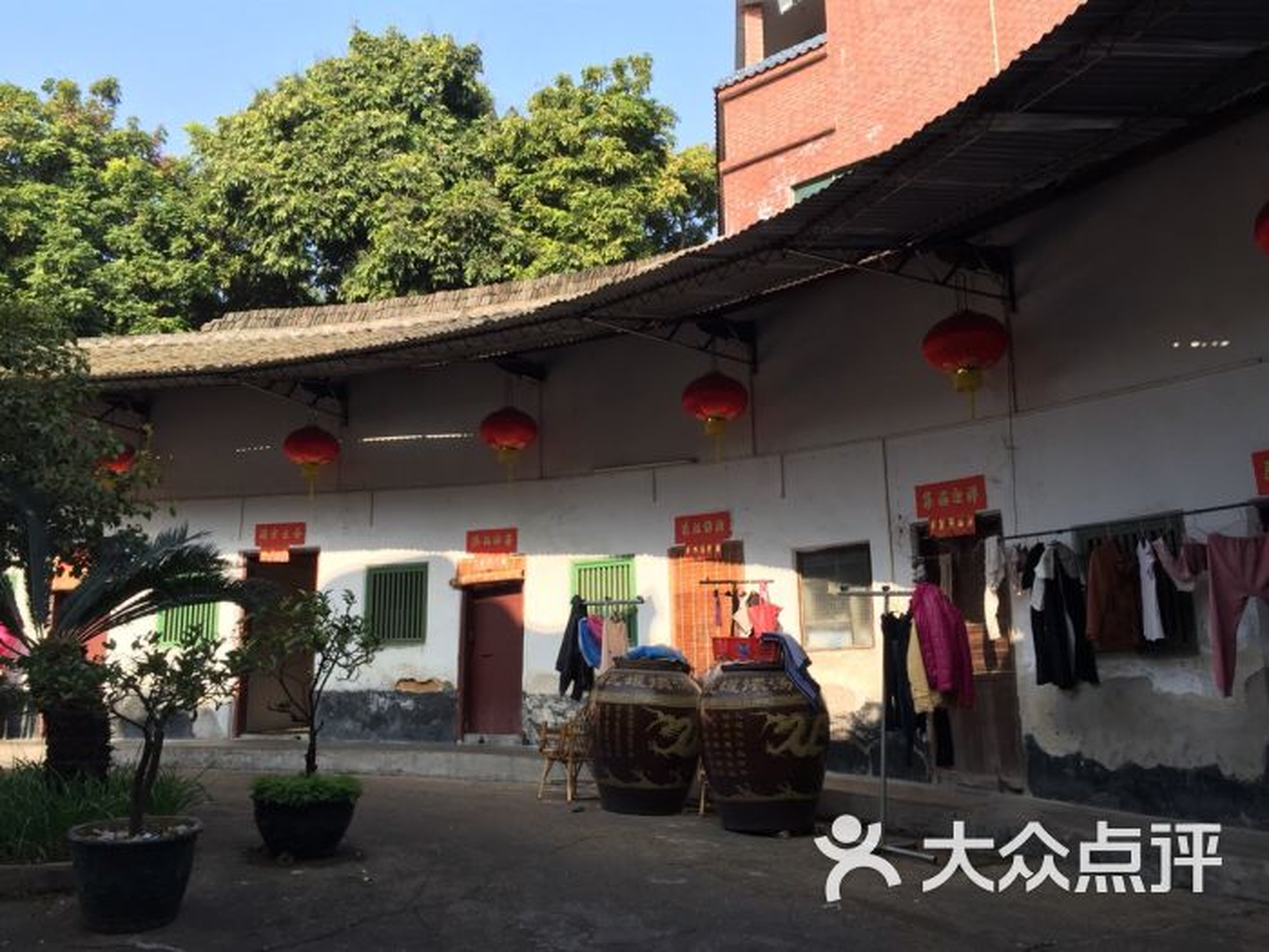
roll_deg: +0.6
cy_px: 476
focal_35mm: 29
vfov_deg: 48.2
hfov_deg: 61.7
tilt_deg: +9.1
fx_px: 1063
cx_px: 634
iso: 32
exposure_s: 1/434
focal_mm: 4.15
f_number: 2.2
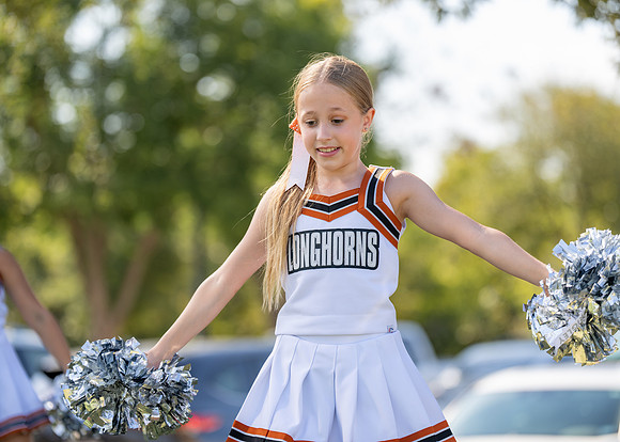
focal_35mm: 138
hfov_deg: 14.5
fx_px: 2429
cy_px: 221
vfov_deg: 10.4
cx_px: 310
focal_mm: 130
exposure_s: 1/1000
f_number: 2.8
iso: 160
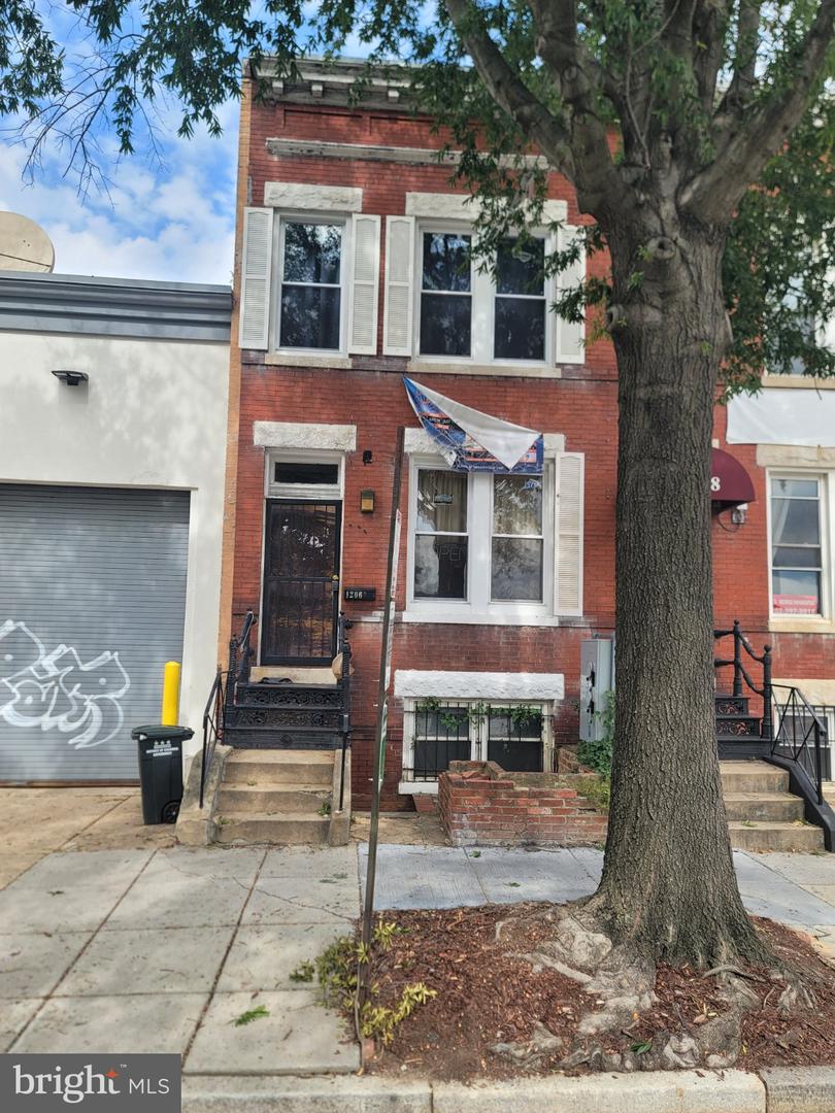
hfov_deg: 54.9
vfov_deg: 69.4
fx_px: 804
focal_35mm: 25
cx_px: 418
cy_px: 556
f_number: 1.8
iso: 20
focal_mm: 7
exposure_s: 1/396
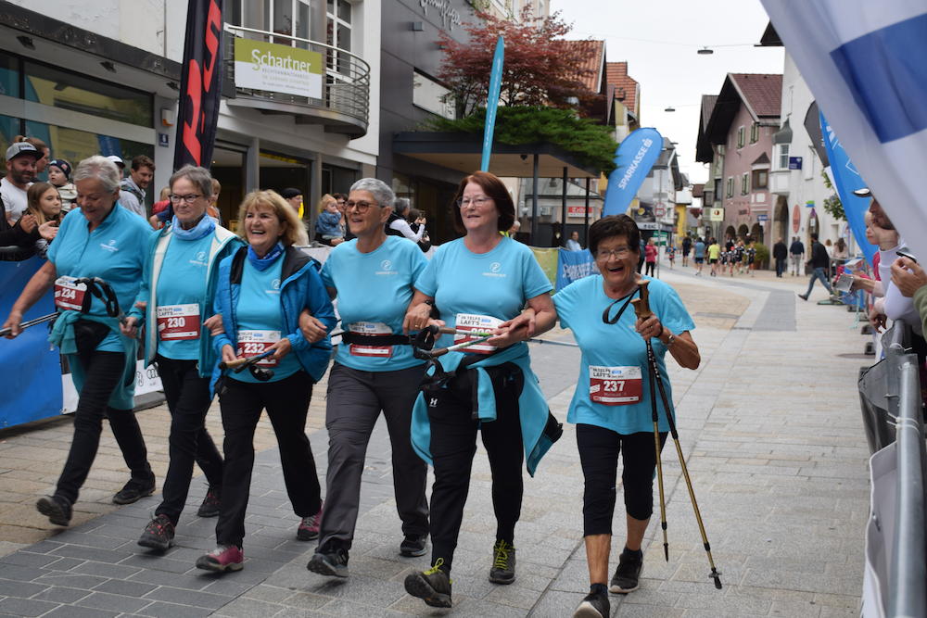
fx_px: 1236
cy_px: 309
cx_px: 464
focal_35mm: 48
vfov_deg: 28.1
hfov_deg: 41.1
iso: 400
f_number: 6.3
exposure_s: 1/160
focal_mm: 32
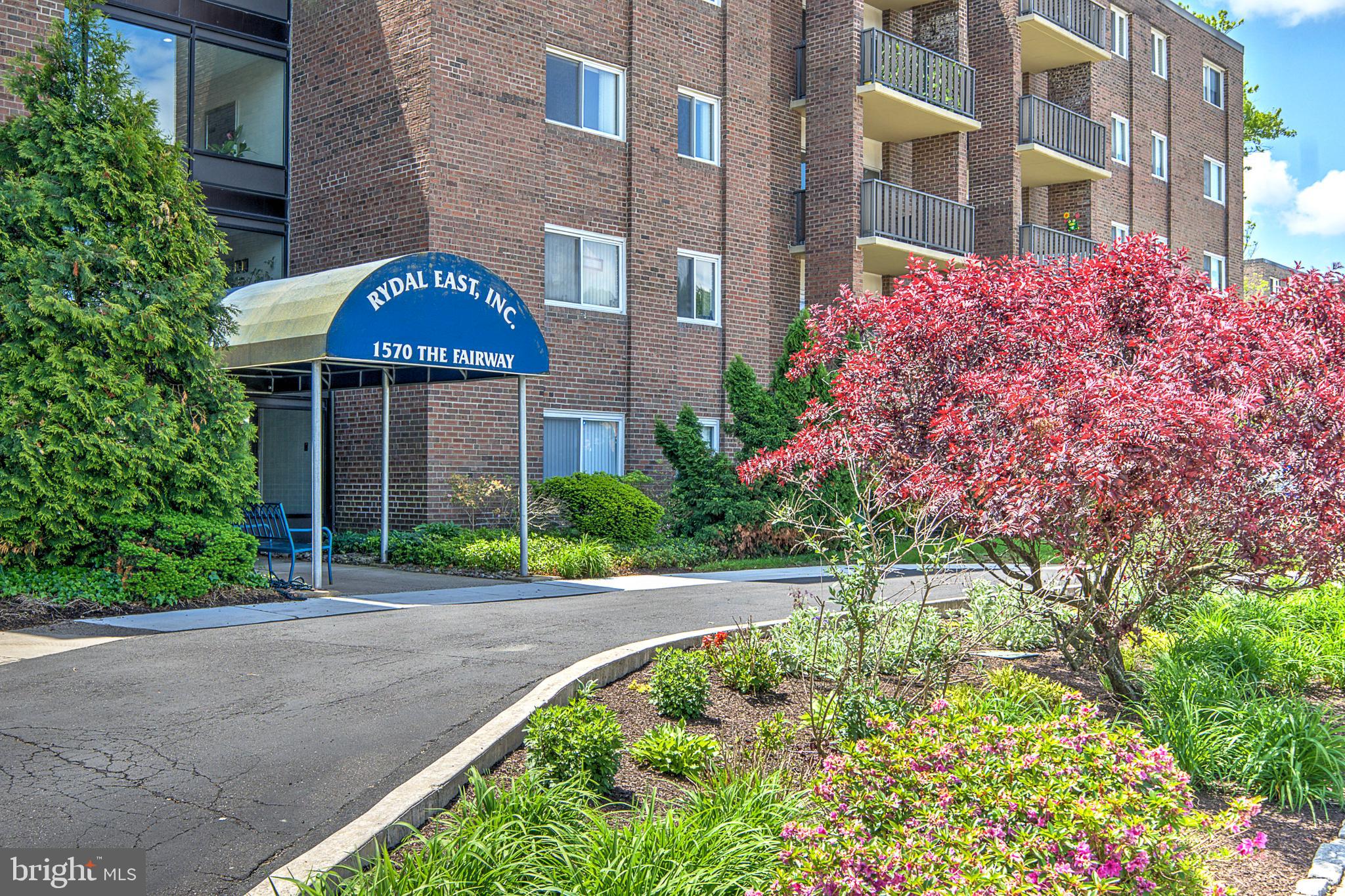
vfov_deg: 36.9
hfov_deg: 53.1
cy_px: 448
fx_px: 1345
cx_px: 672
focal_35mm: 36
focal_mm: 24
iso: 100
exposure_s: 1/100
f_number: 8
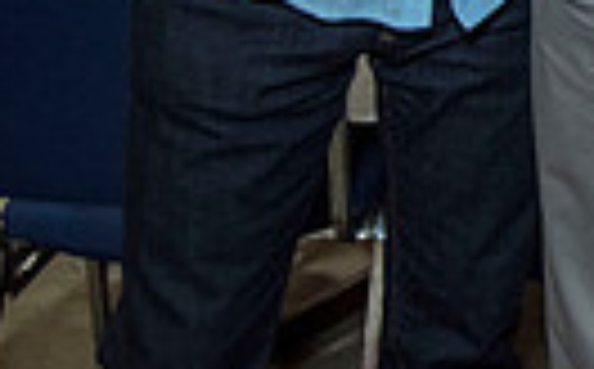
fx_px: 1810
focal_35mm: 112
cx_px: 1138
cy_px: -385
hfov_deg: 15.4
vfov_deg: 10.6
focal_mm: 25
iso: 1250
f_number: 2.8
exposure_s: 1/200
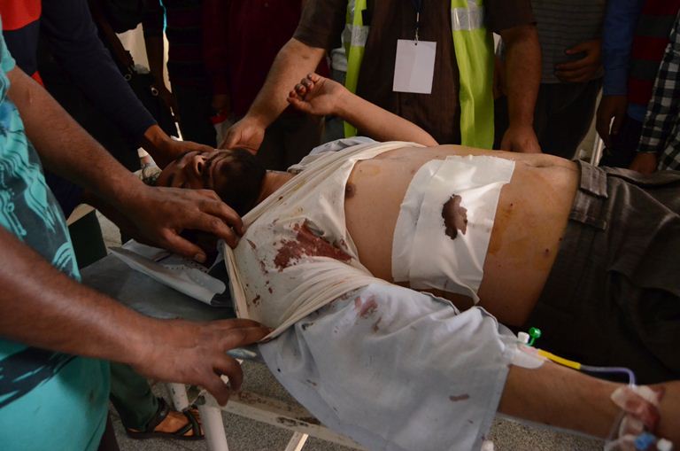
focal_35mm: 27
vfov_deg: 47.8
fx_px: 509
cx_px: 340
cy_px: 226
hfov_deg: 67.5
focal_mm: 18
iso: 3200
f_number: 5
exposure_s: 1/100
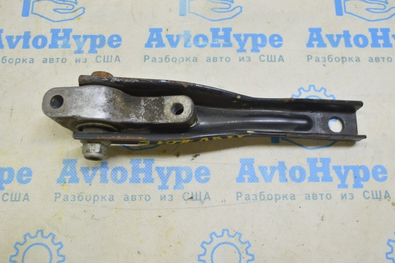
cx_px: 198
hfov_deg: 51.3
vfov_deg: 35.4
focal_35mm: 38
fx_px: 411
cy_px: 132
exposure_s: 1/20
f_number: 5.6
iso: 400
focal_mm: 25
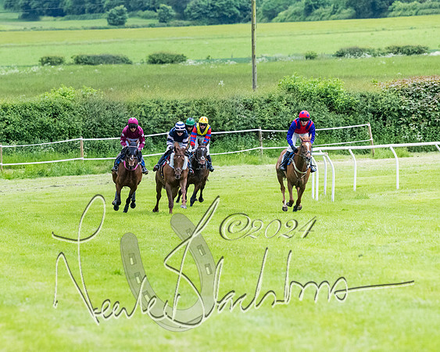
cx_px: 93
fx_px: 3855
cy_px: 184
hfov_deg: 6.5
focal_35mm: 296
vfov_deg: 5.2
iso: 2000
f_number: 4
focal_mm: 170
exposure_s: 1/3200
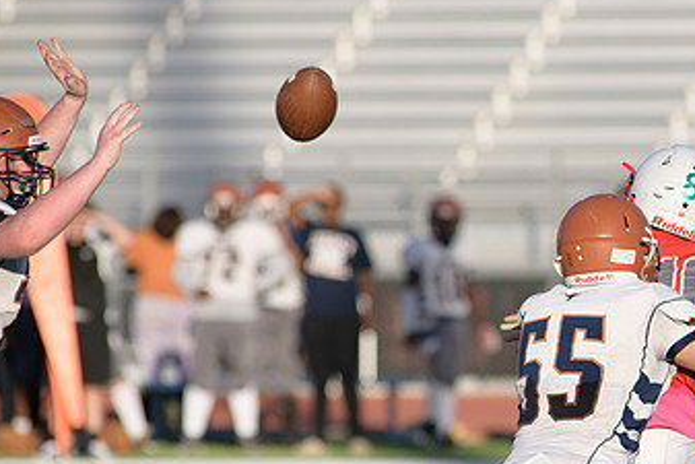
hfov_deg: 4.0
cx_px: 524
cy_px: 337
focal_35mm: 516
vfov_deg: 2.7
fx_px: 9965
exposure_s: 1/8000
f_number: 5
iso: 1000
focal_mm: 300
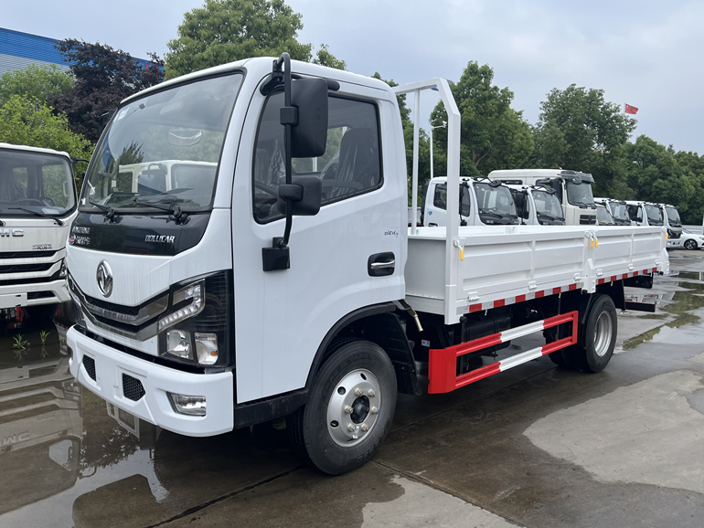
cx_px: 349
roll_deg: -1.9
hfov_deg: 65.3
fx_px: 549
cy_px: 259
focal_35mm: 27
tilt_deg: -6.2
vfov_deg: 51.4
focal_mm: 5.1
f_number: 1.6
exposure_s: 1/1175
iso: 50
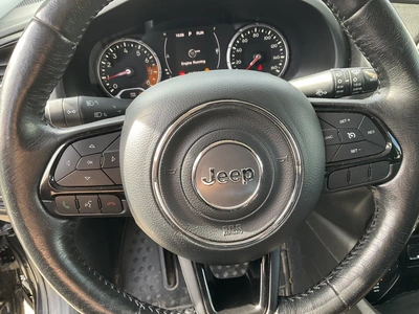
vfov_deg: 48.2
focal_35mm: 29
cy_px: 157
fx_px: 351
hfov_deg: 61.7
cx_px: 210
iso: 64
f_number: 1.8
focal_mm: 3
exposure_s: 1/108
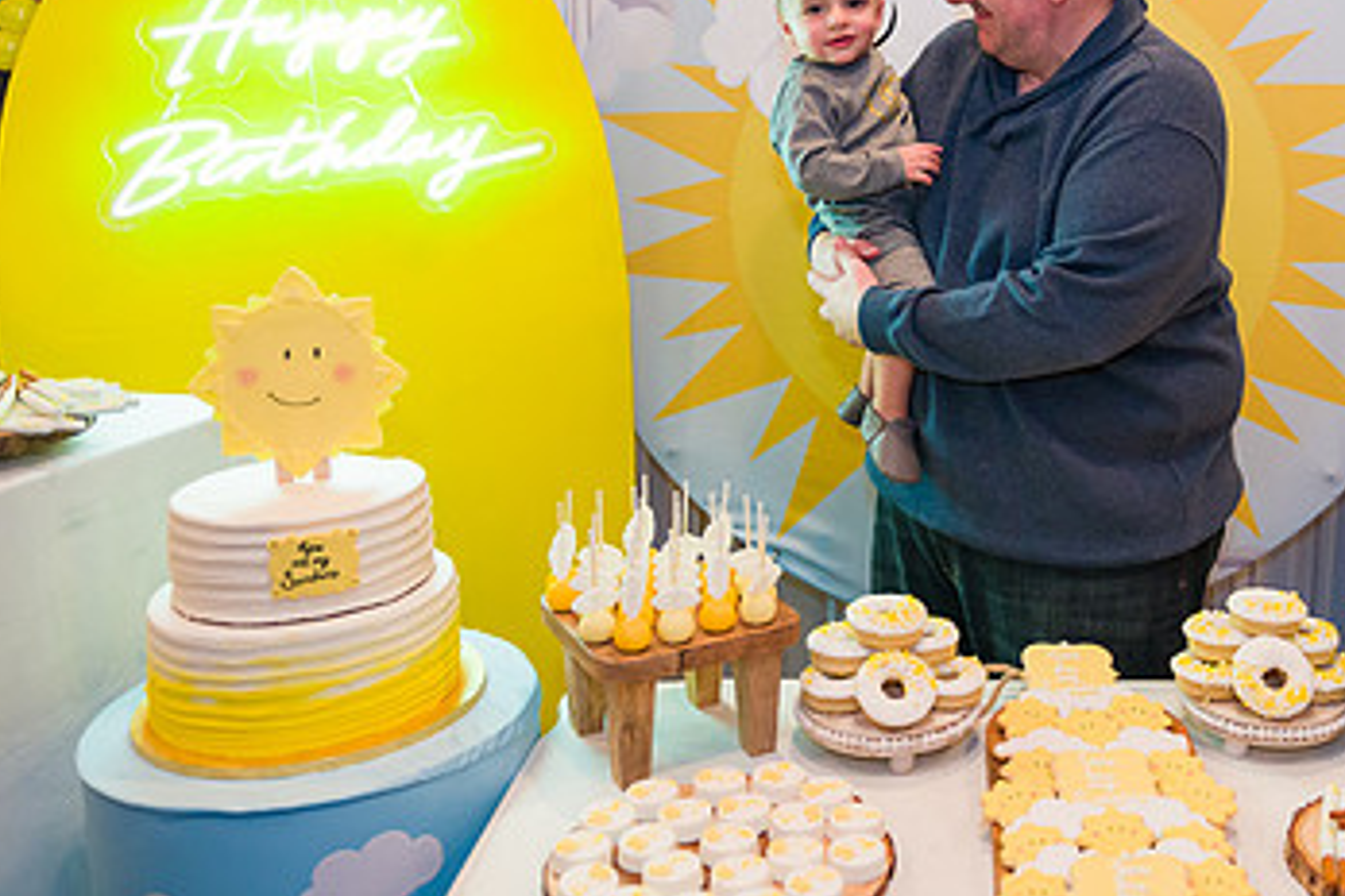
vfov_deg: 32.8
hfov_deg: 47.1
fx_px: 1494
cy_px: 224
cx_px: 966
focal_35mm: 40
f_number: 3.2
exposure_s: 1/200
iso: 1600
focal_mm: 24
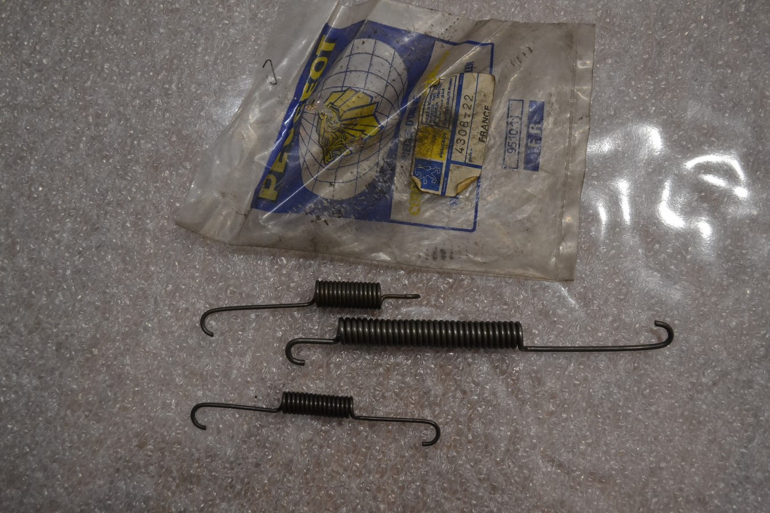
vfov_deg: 34.2
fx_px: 834
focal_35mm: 39
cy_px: 256
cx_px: 385
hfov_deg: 49.6
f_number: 4.2
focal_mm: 26
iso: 1800
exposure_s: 1/60
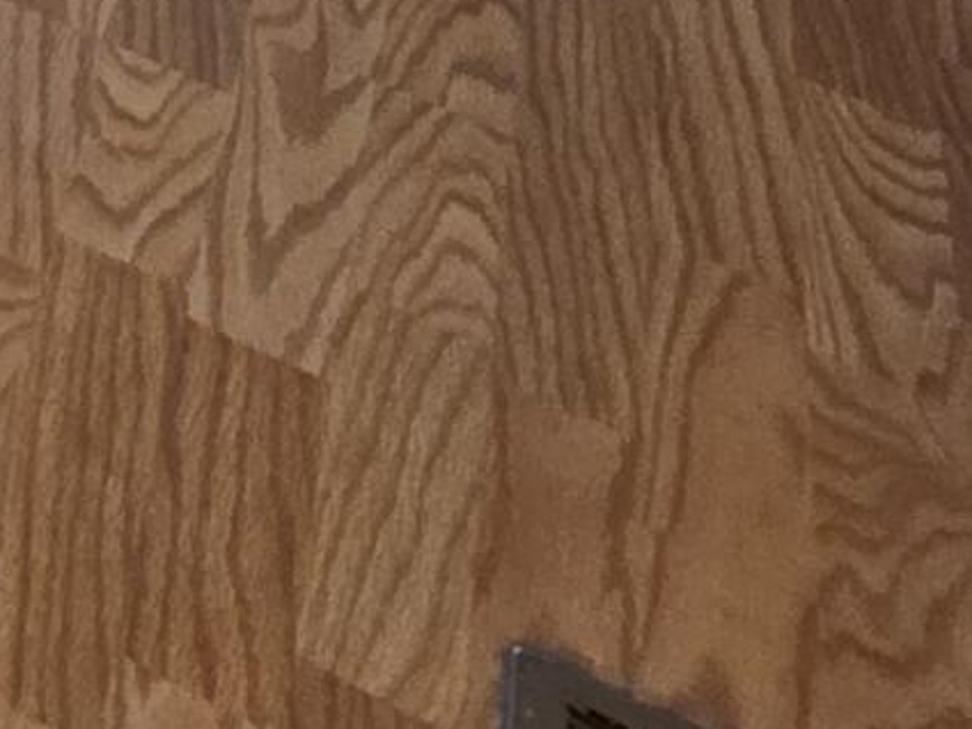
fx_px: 2583
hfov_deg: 11.2
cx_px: -2017
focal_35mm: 92
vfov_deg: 10.7
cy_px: -1490
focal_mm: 2.2
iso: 200
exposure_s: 1/120
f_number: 1.9
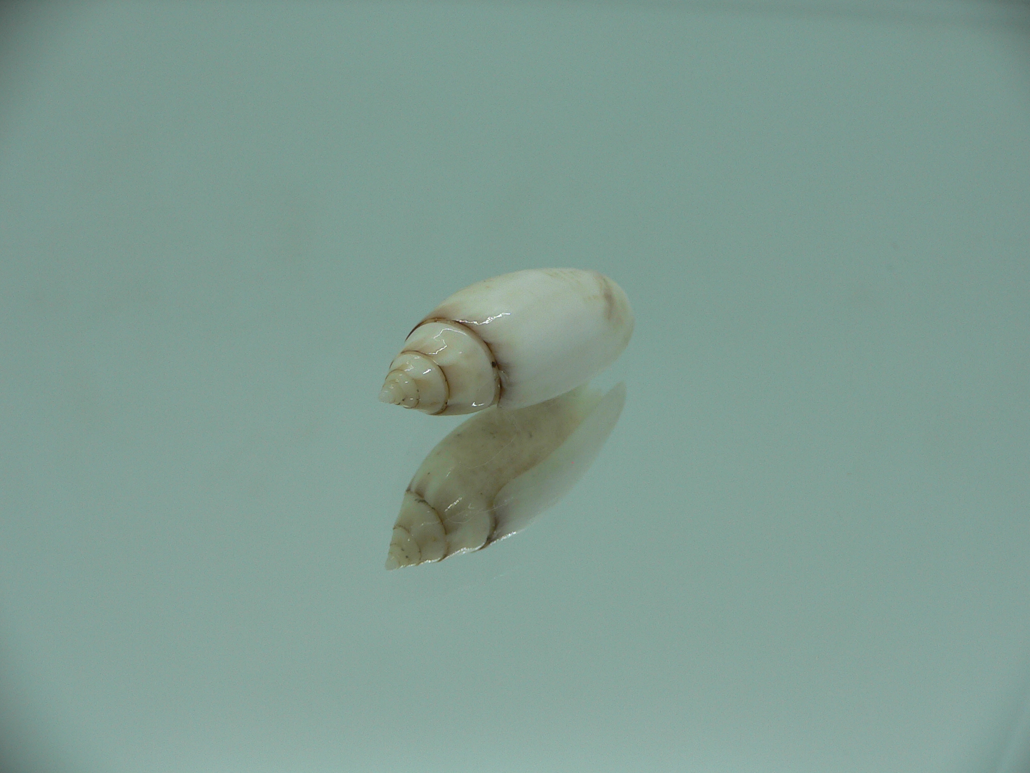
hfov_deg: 52.6
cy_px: 386
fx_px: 1041
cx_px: 515
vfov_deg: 40.7
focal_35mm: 35
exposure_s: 1/80
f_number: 2.8
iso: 80
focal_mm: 4.6
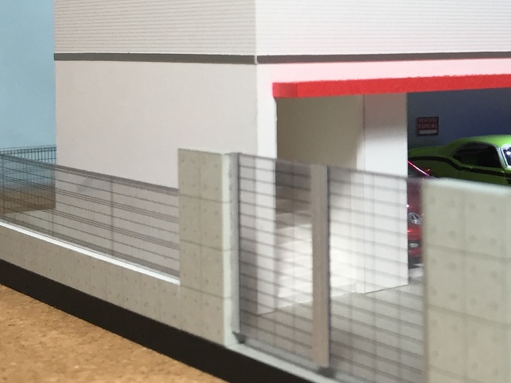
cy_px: 70
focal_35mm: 72
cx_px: 596
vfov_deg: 20.2
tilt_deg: -2.5
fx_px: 1063
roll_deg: -0.5
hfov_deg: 24.7
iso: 32
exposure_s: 1/40
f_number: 2.2
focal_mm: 4.15
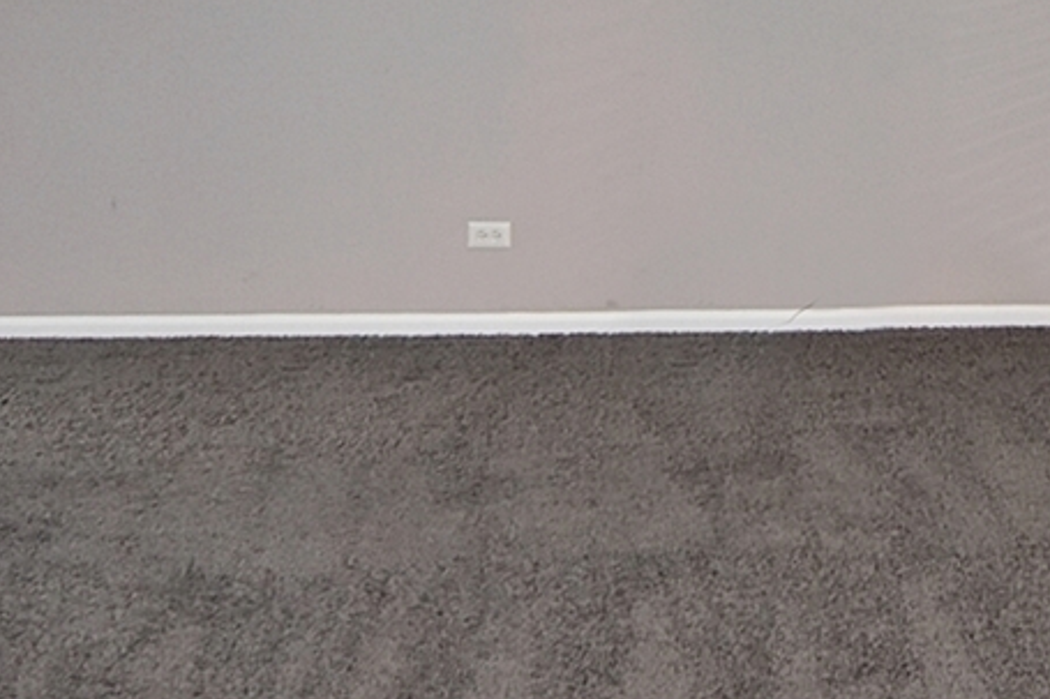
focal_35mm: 59
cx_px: 812
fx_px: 1714
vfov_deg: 21.0
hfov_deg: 33.3
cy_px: -203
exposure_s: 1/100
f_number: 5
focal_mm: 11
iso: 800
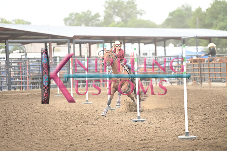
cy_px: 76
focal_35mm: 200
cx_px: 114
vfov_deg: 6.9
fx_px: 1261
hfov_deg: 10.3
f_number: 2.8
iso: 800
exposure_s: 1/1250
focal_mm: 200
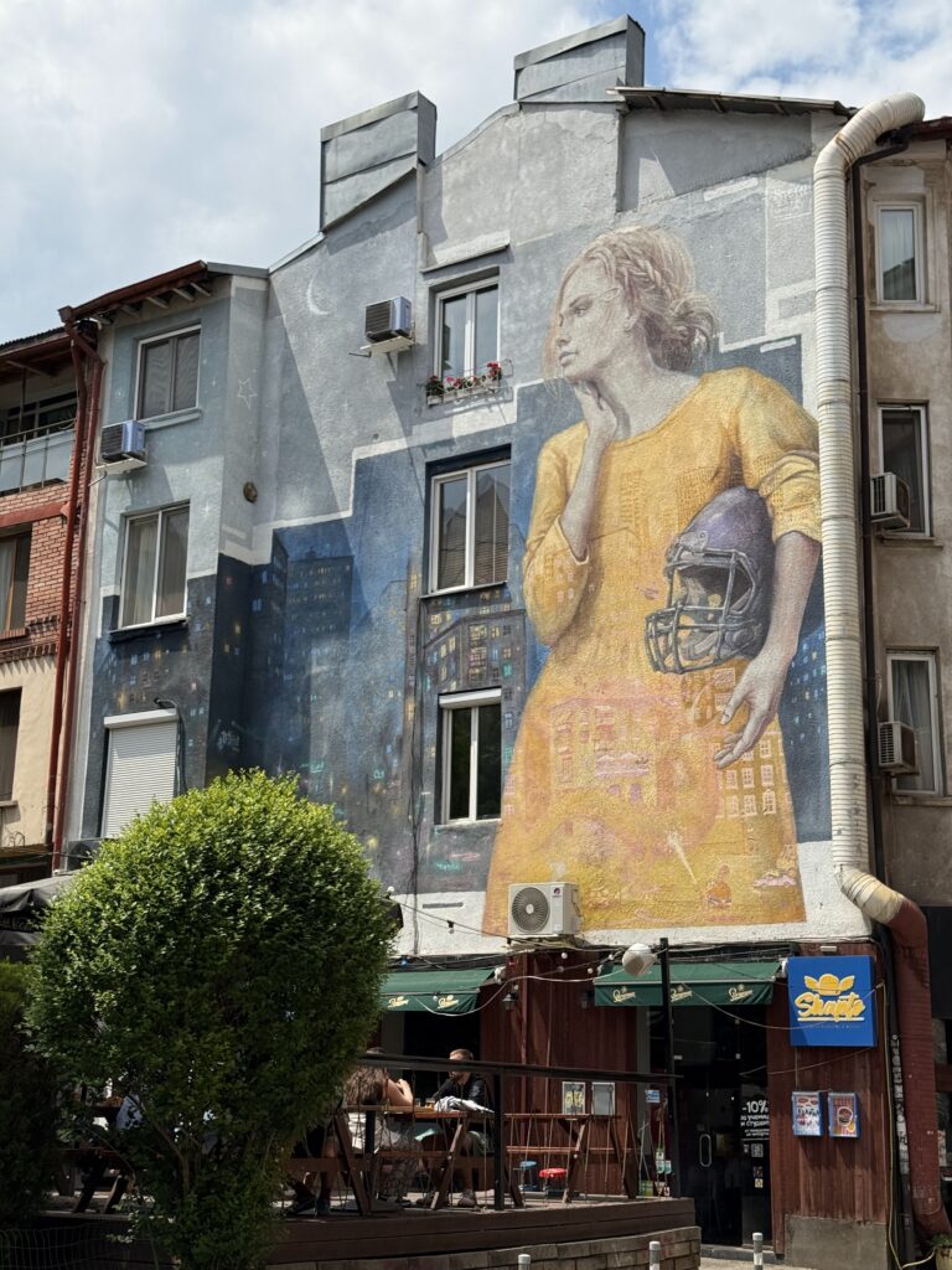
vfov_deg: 39.7
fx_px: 1760
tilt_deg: +15.1
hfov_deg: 30.3
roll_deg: -1.8
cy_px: 635
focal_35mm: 48
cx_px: 476
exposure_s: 1/7874
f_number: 1.78
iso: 64
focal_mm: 6.76
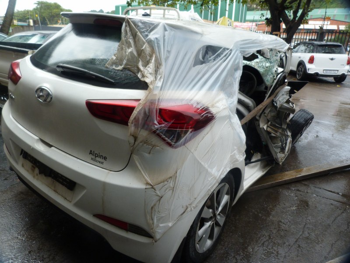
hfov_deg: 69.4
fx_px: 253
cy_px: 132
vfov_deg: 54.9
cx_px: 175
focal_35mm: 25
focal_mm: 4.5
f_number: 2.8
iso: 125
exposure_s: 1/60
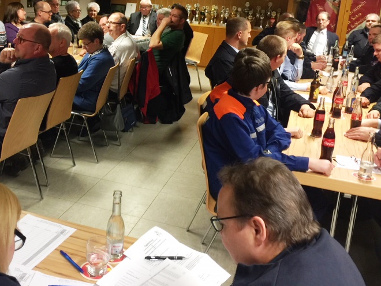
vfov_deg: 31.9
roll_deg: -3.8
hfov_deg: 40.8
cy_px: 92
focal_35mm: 45
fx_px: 495
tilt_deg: -13.0
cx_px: 94
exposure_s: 1/17
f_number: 2.2
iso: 64
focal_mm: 4.15
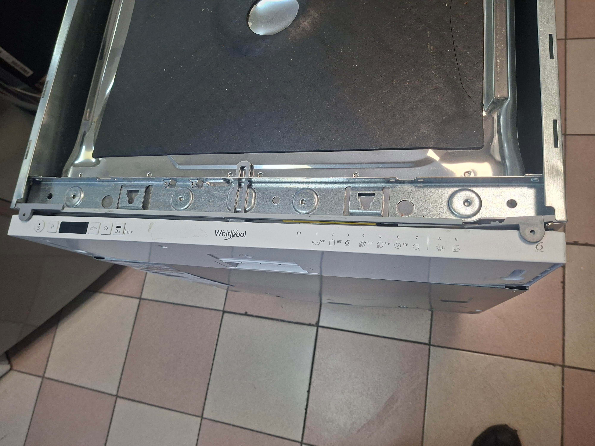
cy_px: 223
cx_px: 298
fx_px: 395
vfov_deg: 58.9
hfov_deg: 73.9
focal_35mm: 23
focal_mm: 5.54
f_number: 1.8
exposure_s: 1/100
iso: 200
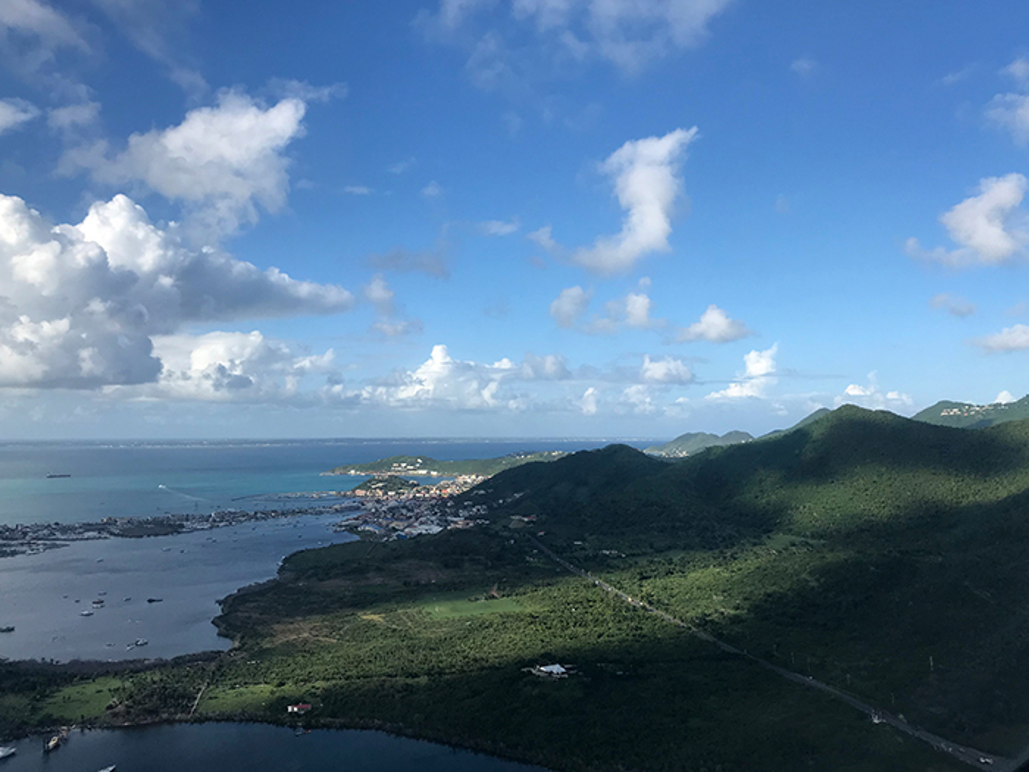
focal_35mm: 28
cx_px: 514
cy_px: 386
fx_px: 832
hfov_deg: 63.4
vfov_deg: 49.7
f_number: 1.8
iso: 20
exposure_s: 1/1842
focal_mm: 3.99
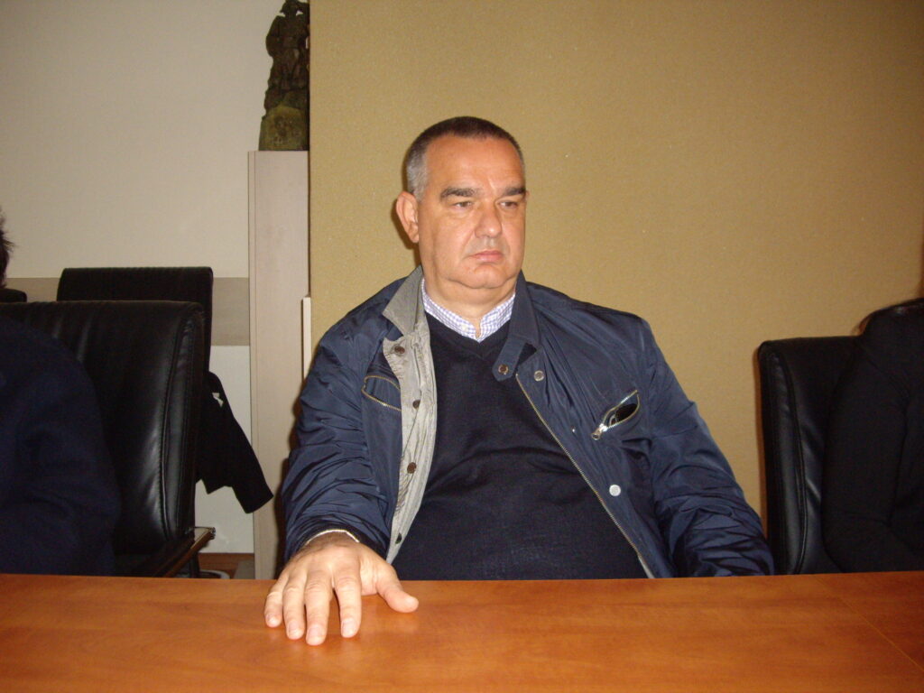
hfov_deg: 49.0
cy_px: 346
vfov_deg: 37.7
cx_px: 462
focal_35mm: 38
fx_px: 1014
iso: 400
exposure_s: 1/40
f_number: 2.8
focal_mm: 7.9
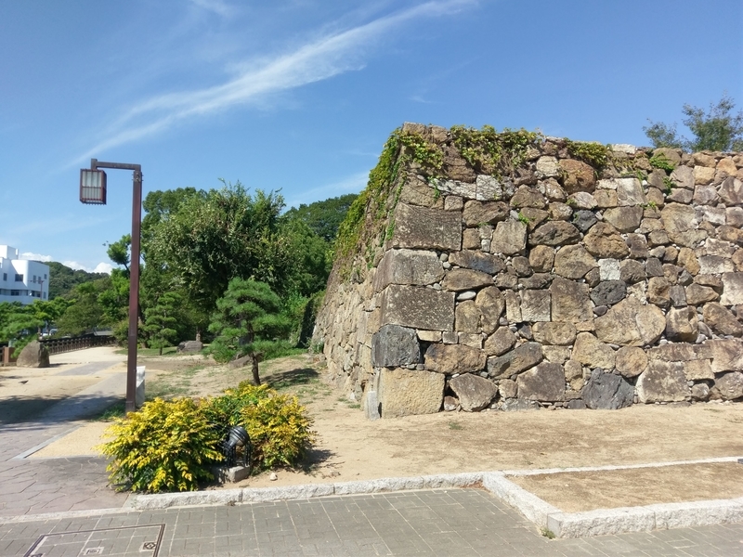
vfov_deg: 53.1
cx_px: 372
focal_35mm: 26
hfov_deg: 67.3
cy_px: 278
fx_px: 558
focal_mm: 4.58
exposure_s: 1/2400
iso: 100
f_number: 1.8
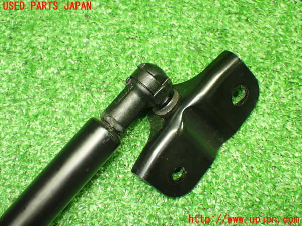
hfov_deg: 38.2
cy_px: 113
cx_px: 151
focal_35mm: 50
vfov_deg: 29.1
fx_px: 436
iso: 1000
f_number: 3.2
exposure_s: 1/50
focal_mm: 9.01
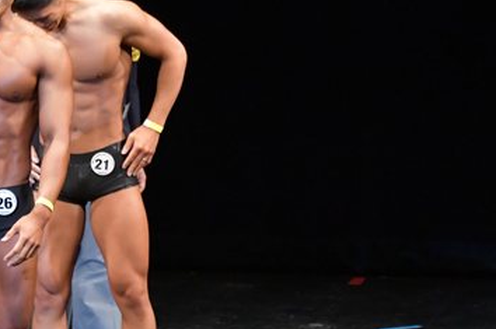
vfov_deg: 2.6
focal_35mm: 526
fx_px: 7237
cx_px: 41
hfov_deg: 3.9
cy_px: 204
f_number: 5.6
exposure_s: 1/400
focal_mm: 160
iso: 4000
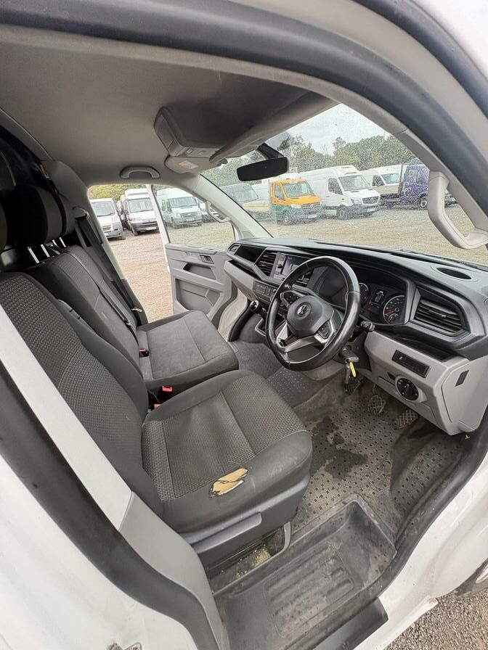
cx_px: 244
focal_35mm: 14
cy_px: 325
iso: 40
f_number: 2.2
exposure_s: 1/129
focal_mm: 2.22
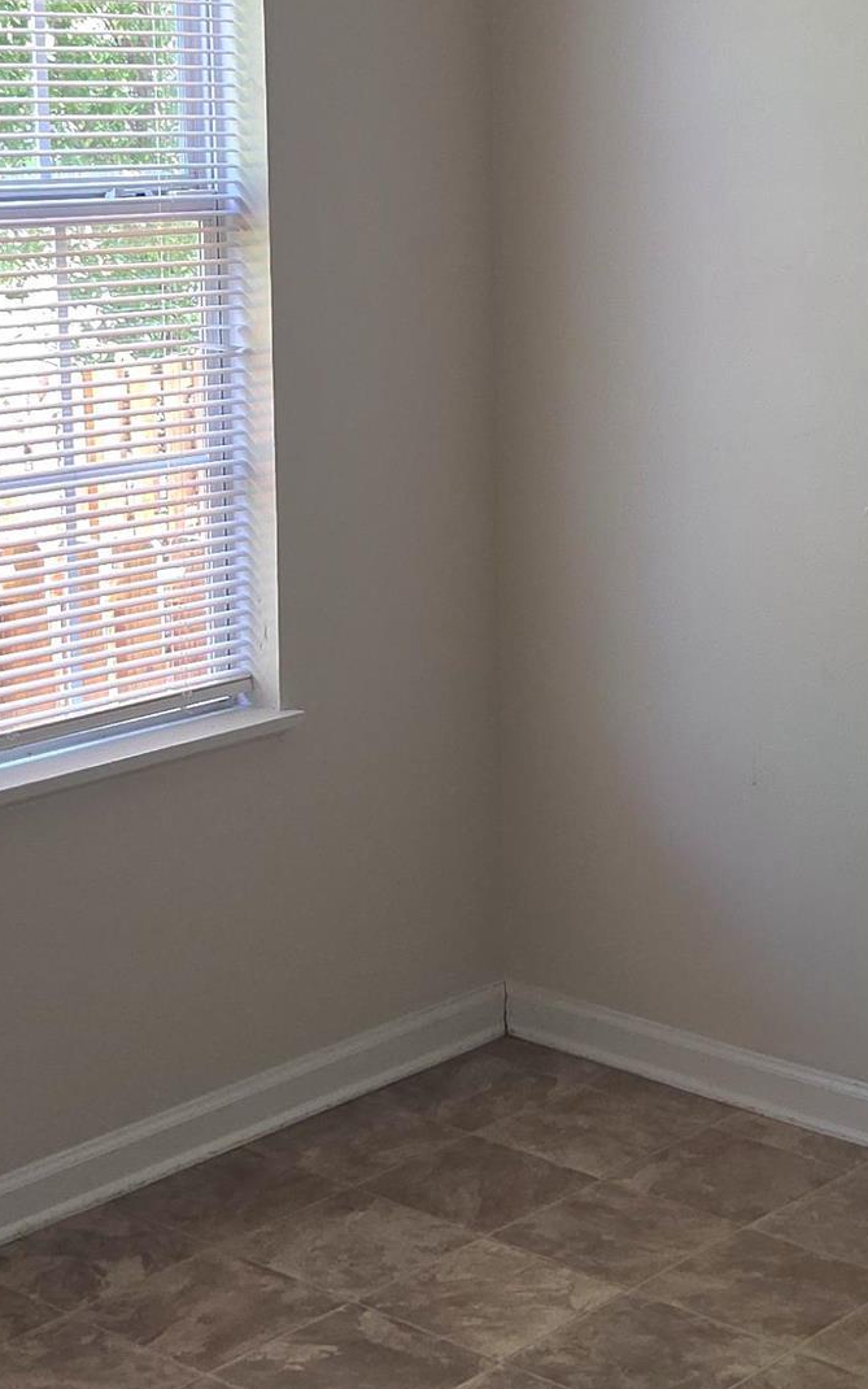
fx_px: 2649
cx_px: 503
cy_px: 556
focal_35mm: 70
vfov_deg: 29.3
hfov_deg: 18.6
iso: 40
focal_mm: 5.4
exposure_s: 1/60.2
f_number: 1.8
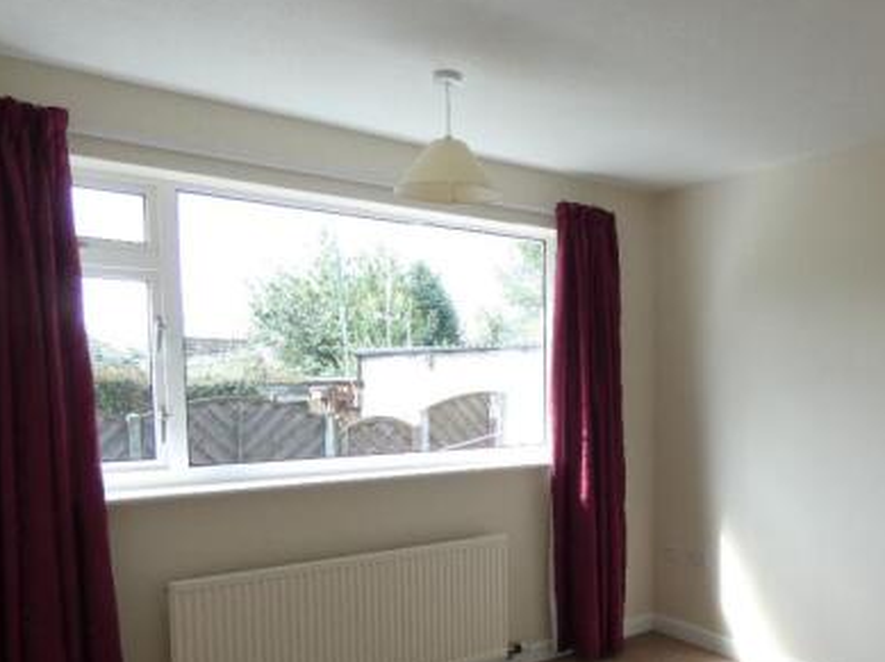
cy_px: 445
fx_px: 766
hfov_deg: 57.2
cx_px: 656
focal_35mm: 30
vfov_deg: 46.0
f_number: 2.8
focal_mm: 3.6
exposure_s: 1/80
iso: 80
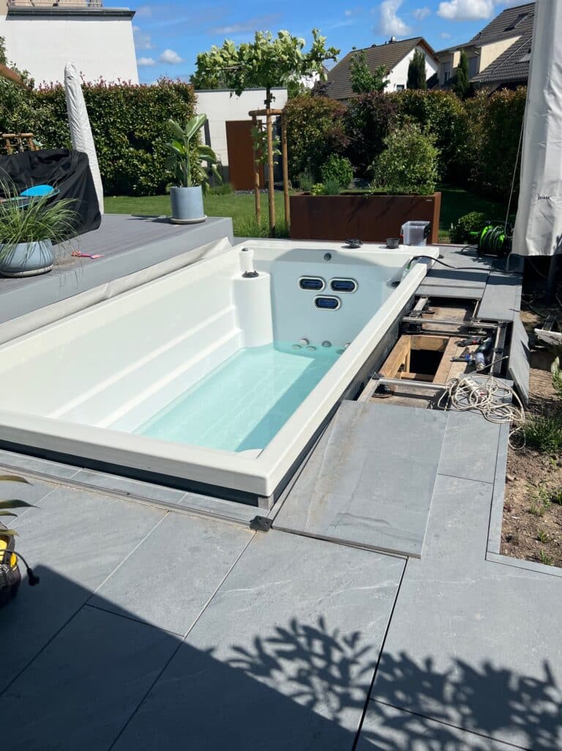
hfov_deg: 53.0
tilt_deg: -25.5
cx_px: 281
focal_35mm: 26
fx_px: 563
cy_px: 376
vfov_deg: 67.3
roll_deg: -1.9
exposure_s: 1/10309
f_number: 1.5
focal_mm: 5.7
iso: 50
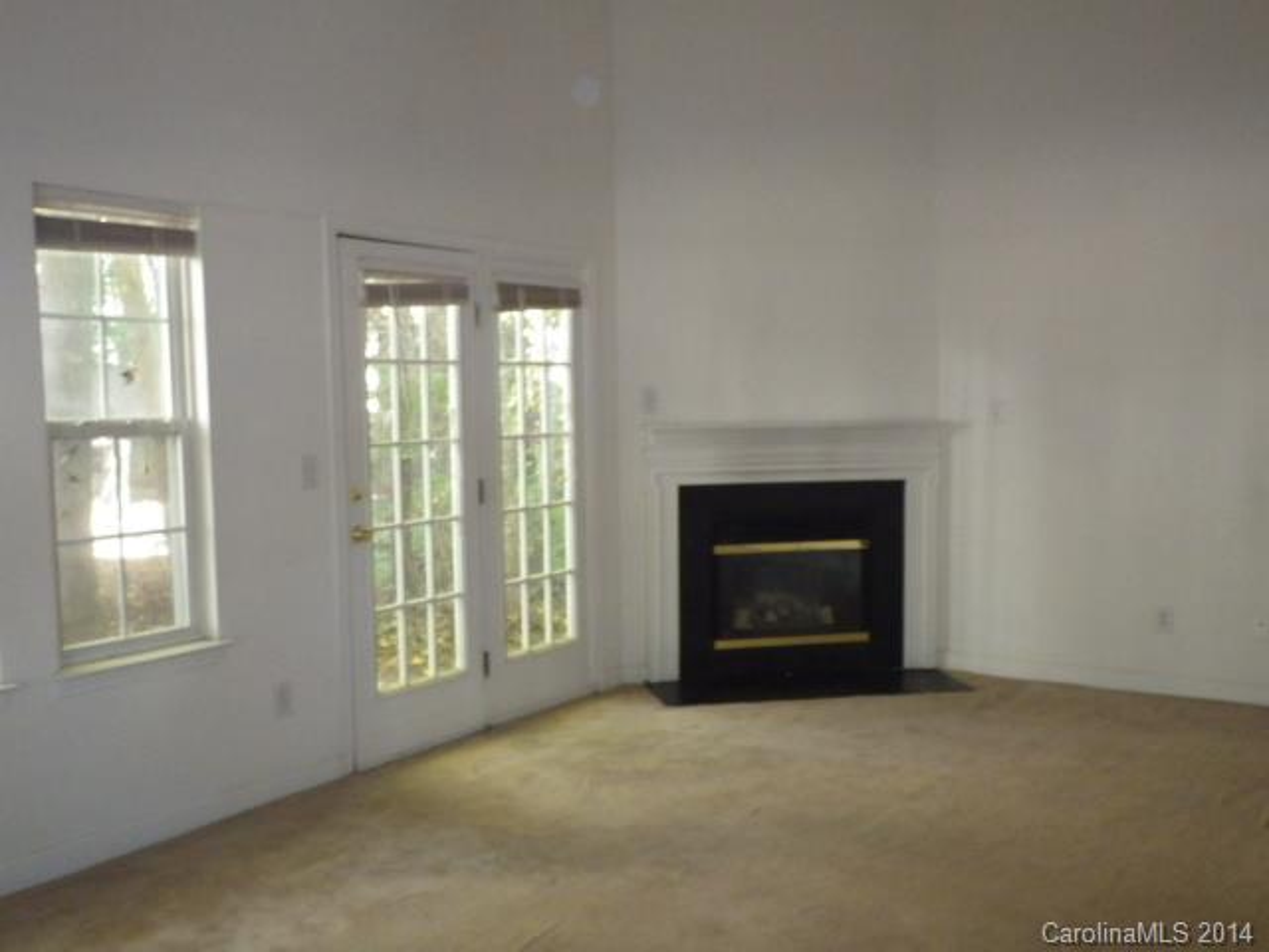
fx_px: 1246
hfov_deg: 54.0
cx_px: 634
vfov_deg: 41.8
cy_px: 476
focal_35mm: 34
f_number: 3.8
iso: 1000
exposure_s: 1/50
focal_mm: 6.1
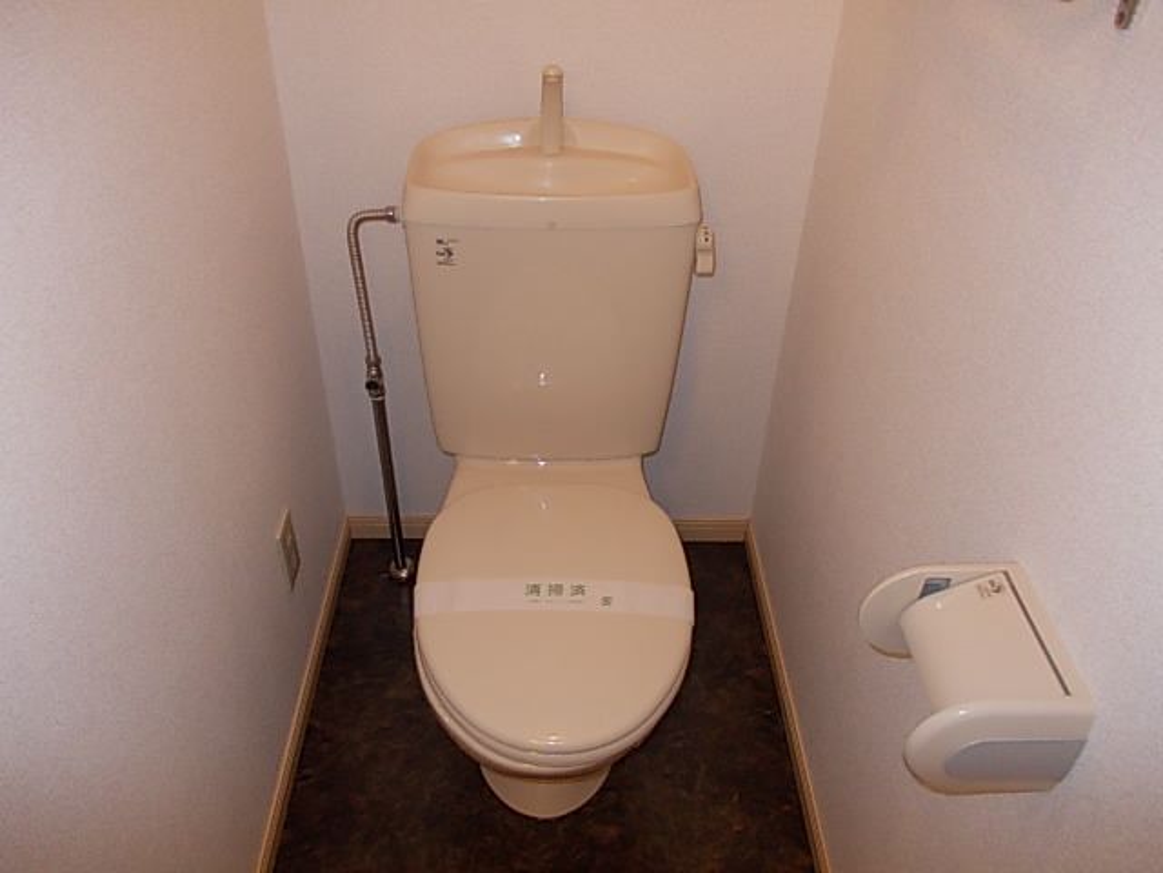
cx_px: 582
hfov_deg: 63.4
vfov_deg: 49.7
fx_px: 941
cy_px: 436
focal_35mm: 28
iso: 200
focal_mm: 4
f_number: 2.7
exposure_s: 1/25
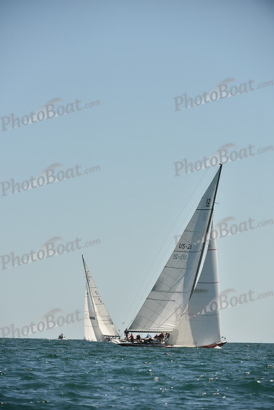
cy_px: 205
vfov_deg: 9.8
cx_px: 137
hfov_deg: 6.5
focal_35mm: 210
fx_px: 2396
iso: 250
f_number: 5.6
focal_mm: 210
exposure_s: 1/2500
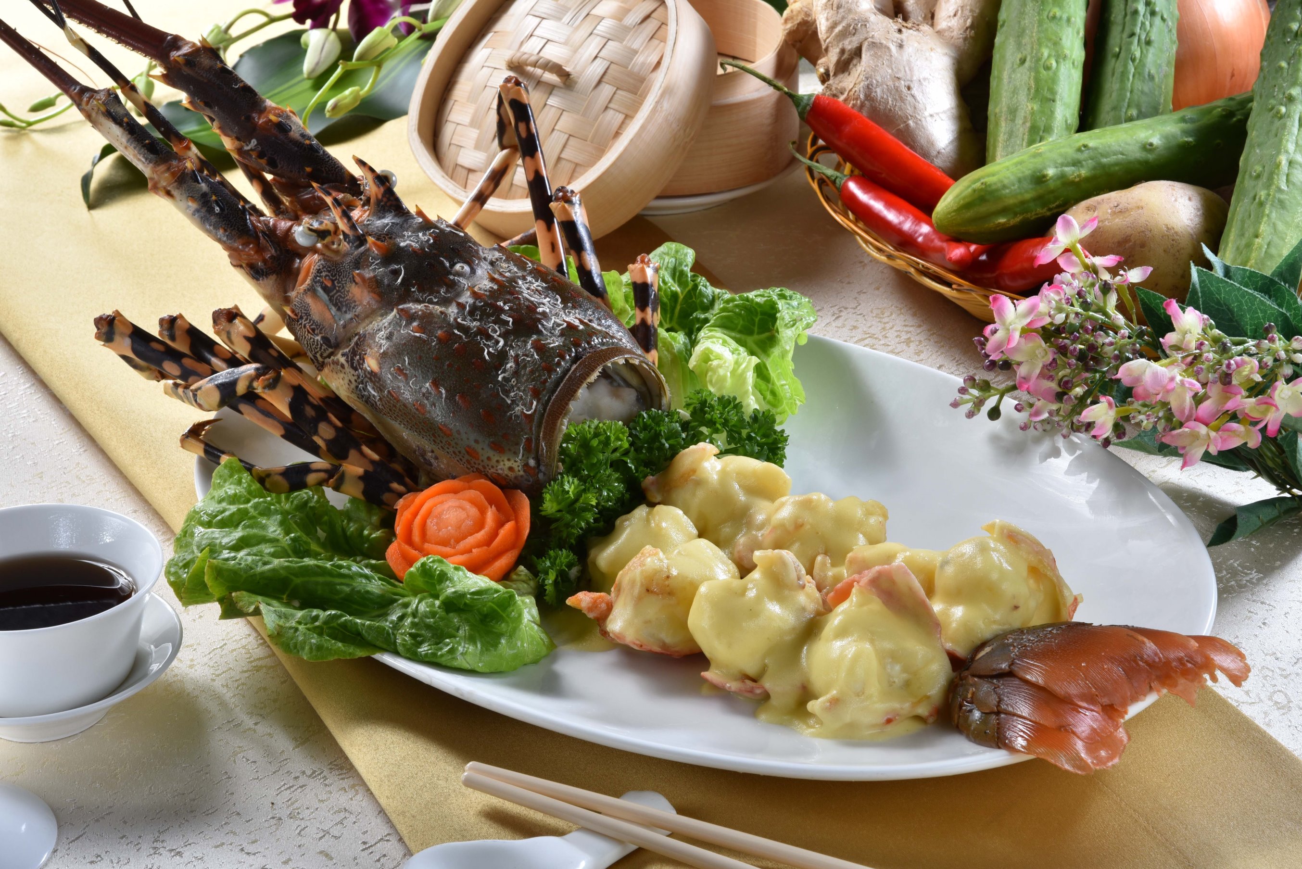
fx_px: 3799
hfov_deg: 19.4
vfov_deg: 13.1
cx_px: 651
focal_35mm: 105
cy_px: 434
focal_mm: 105
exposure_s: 1/125
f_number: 22
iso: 400
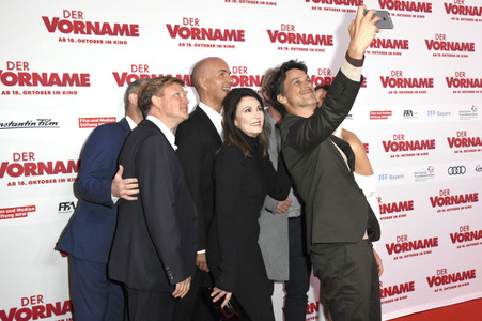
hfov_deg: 53.2
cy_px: 160
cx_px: 241
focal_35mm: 36
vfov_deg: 36.8
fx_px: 482
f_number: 6.3
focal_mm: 24
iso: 3200
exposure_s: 1/160
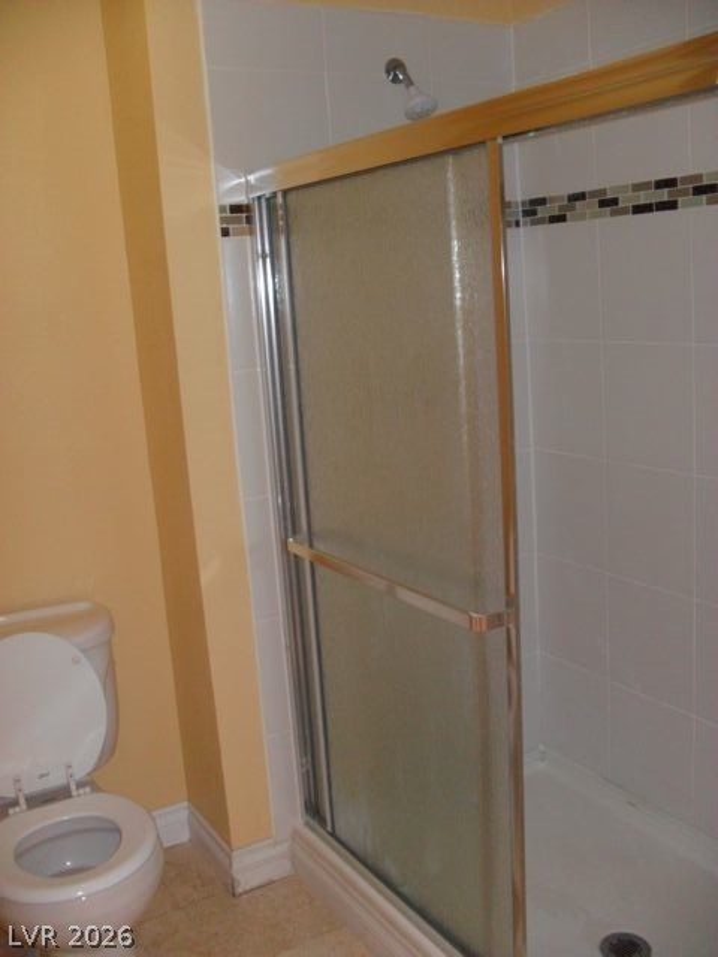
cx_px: 359
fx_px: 968
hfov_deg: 40.7
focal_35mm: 35
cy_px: 478
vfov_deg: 52.6
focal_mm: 6.3
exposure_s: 1/45
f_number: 3
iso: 200
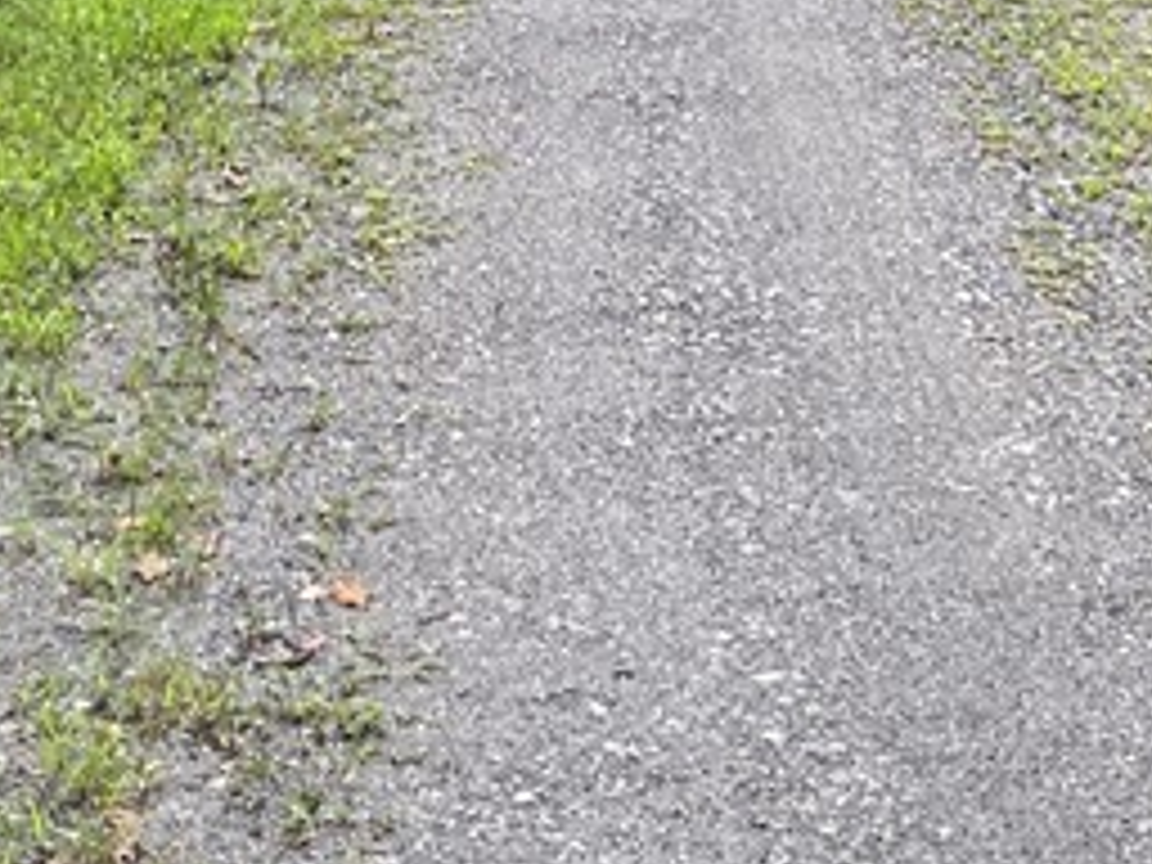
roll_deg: -0.6
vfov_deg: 13.1
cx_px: 464
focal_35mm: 104
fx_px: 3461
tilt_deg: +0.6
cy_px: -621
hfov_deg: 18.9
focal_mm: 5.7
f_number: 1.5
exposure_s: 1/121
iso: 50
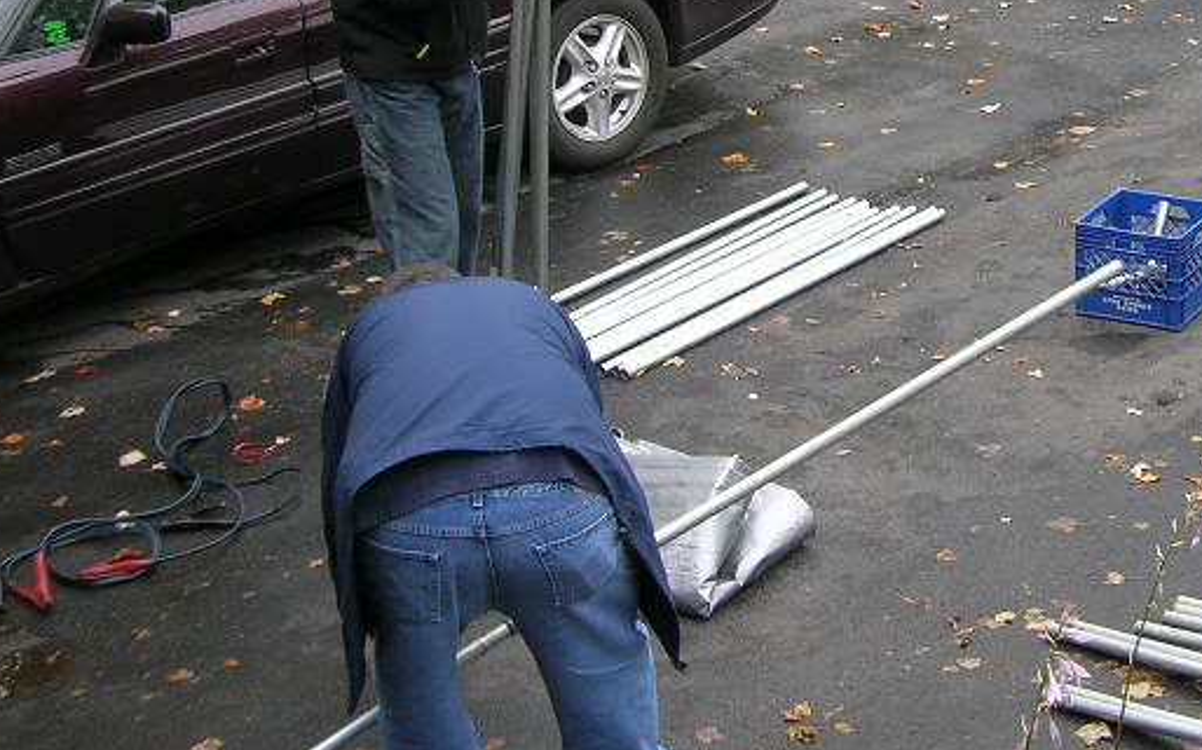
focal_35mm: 72
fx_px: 2357
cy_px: 61
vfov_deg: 17.8
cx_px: 937
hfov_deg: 28.1
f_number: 2.9
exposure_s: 1/49.5
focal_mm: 5.7
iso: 50
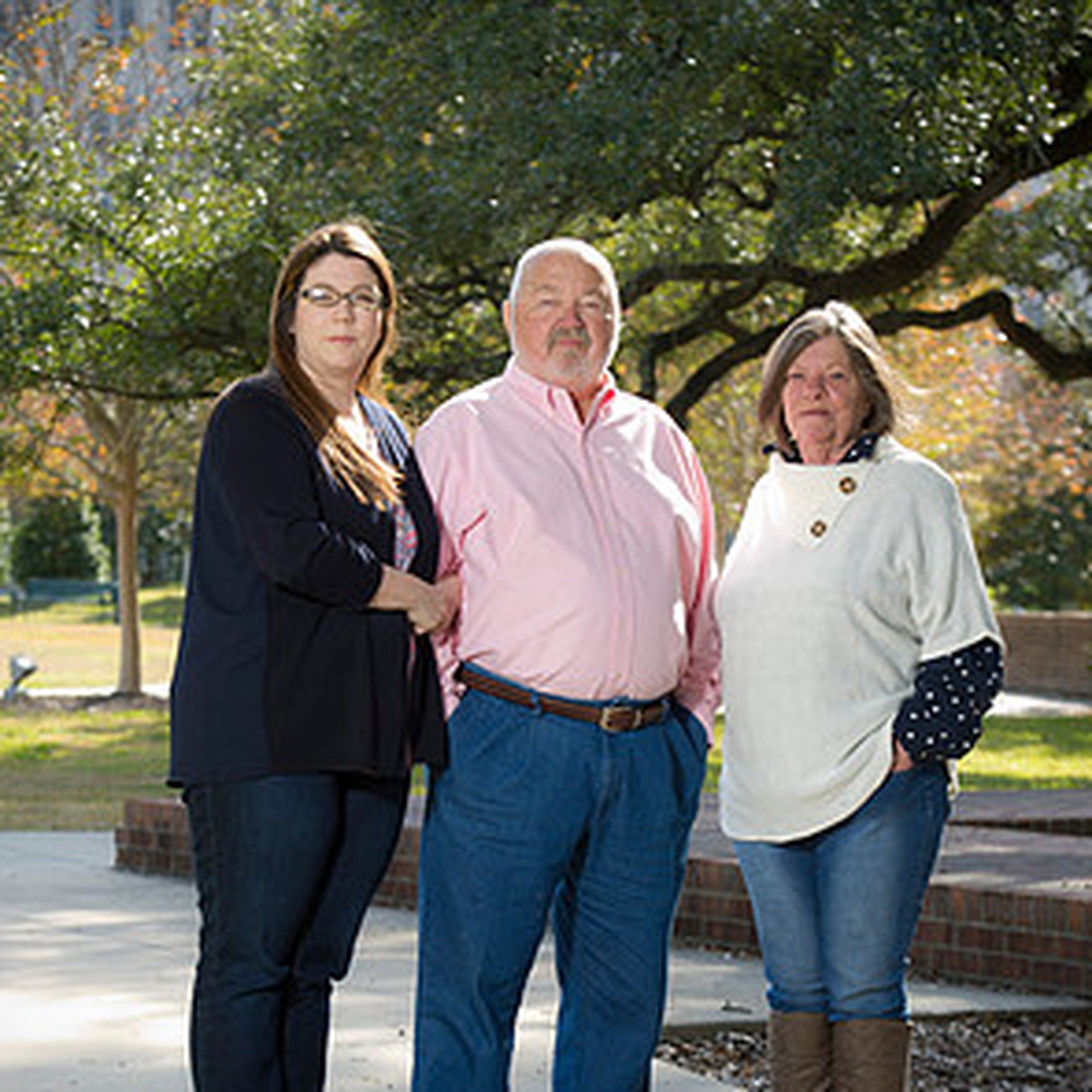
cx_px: 546
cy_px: 674
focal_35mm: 127
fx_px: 4533
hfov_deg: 13.7
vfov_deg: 13.7
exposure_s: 1/125
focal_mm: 98
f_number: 5.6
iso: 160
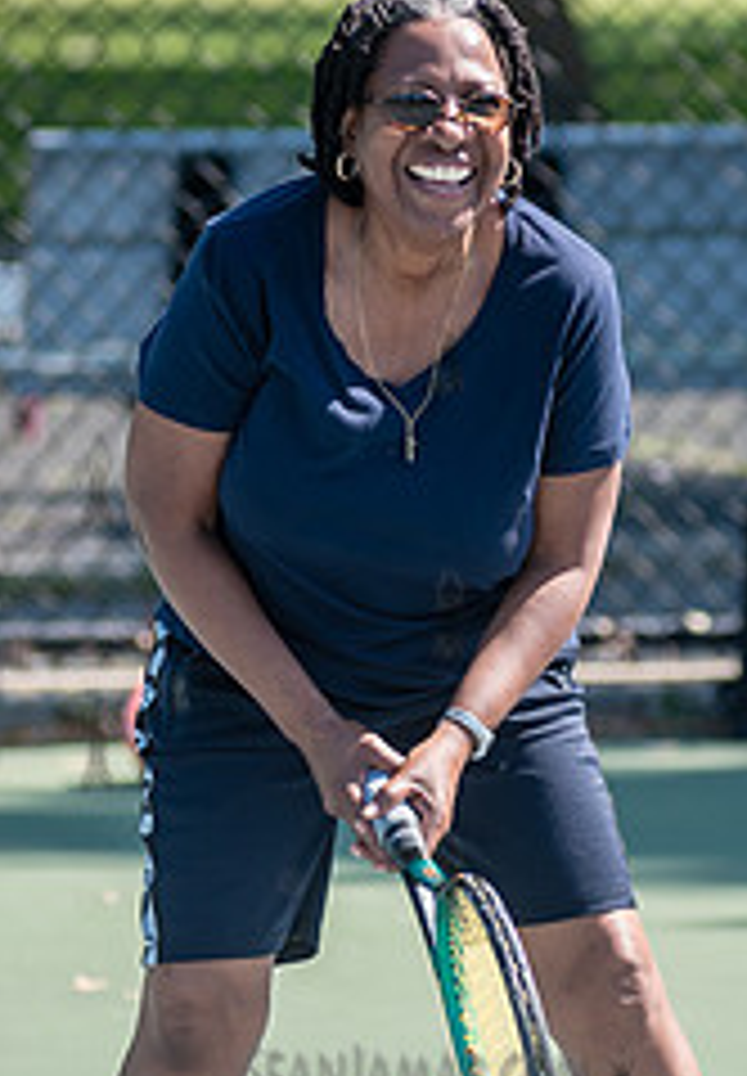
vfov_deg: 4.6
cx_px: 502
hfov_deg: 3.2
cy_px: 577
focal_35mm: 445
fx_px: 13467
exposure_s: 1/800
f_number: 3.5
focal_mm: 155
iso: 200
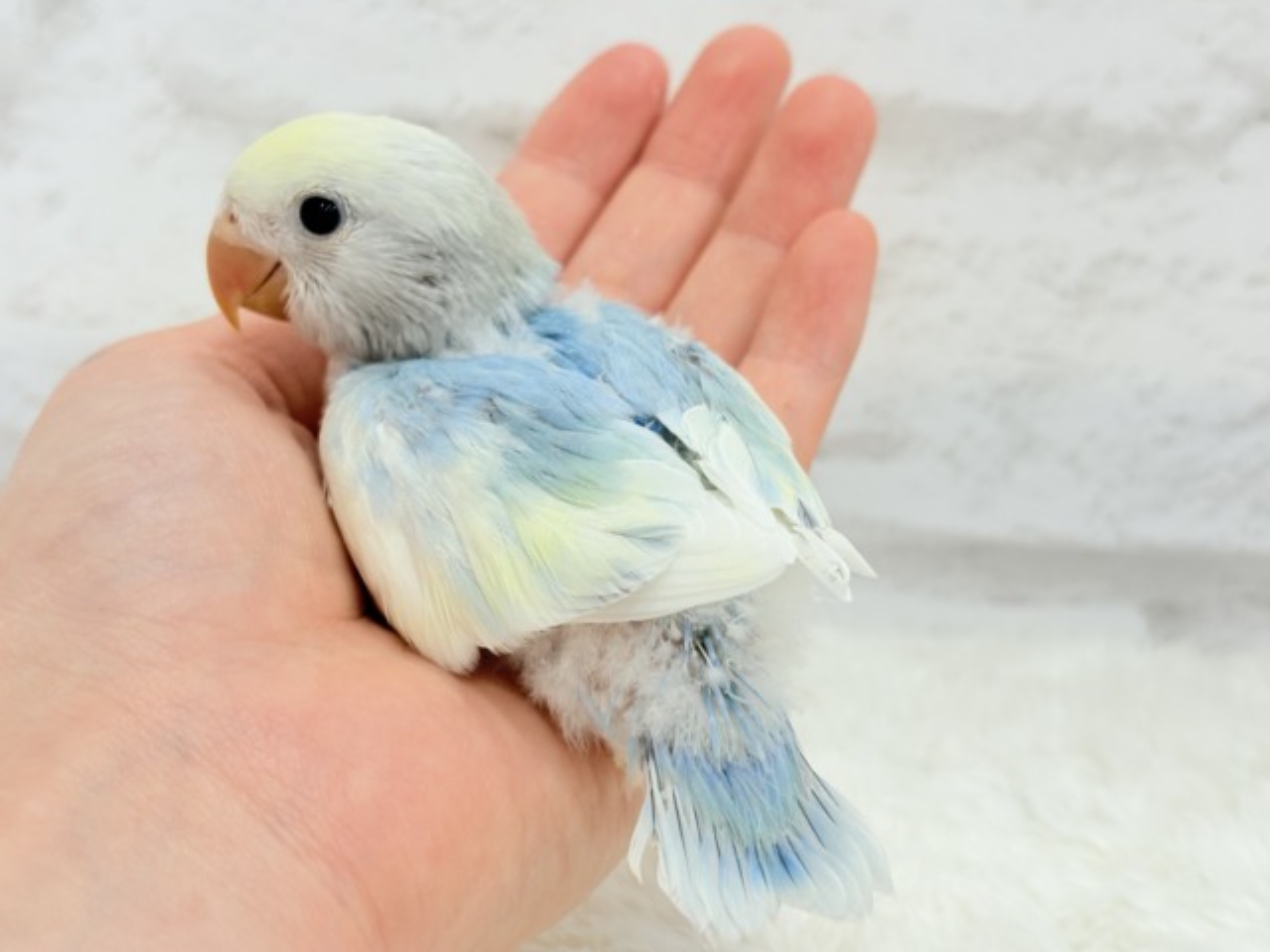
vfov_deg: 28.0
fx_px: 1908
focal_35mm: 52
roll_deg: +0.6
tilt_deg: -15.6
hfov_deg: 36.8
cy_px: 476
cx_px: 635
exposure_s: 1/100
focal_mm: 5.96
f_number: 1.6
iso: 64
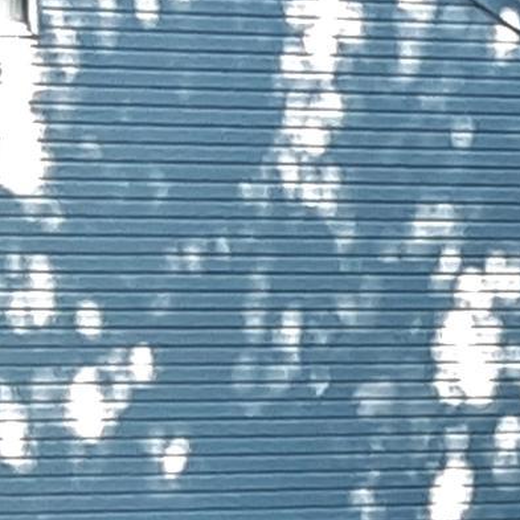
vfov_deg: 13.2
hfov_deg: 12.4
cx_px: 930
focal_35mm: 129
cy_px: 627
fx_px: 2192
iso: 40
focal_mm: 2.91
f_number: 1.9
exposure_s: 1/472
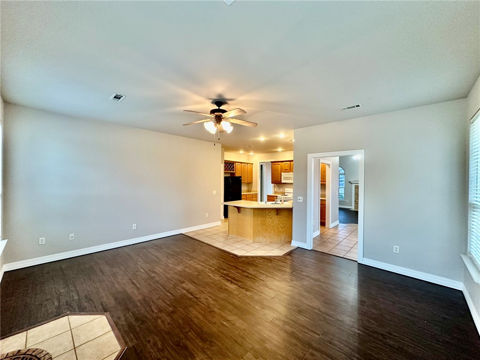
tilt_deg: +0.1
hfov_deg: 102.1
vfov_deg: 85.7
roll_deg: -1.0
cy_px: 180
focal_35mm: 14
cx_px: 240
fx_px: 194
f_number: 2.2
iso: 250
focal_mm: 2.22
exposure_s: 1/60
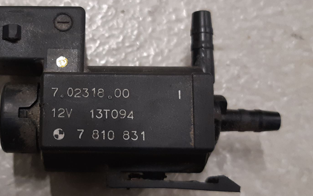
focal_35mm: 41
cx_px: 84
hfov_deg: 46.7
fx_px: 350
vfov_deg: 31.2
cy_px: 95
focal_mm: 3.93
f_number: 1.7
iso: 160
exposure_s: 1/50
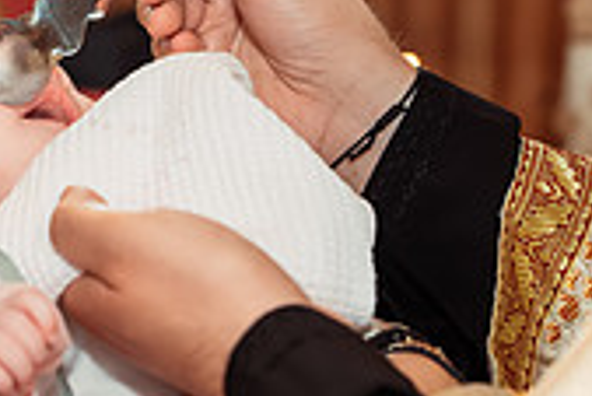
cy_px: 161
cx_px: -25
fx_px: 2370
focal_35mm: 144
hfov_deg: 14.0
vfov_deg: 9.5
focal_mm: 42
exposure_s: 1/250
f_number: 3.5
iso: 3200
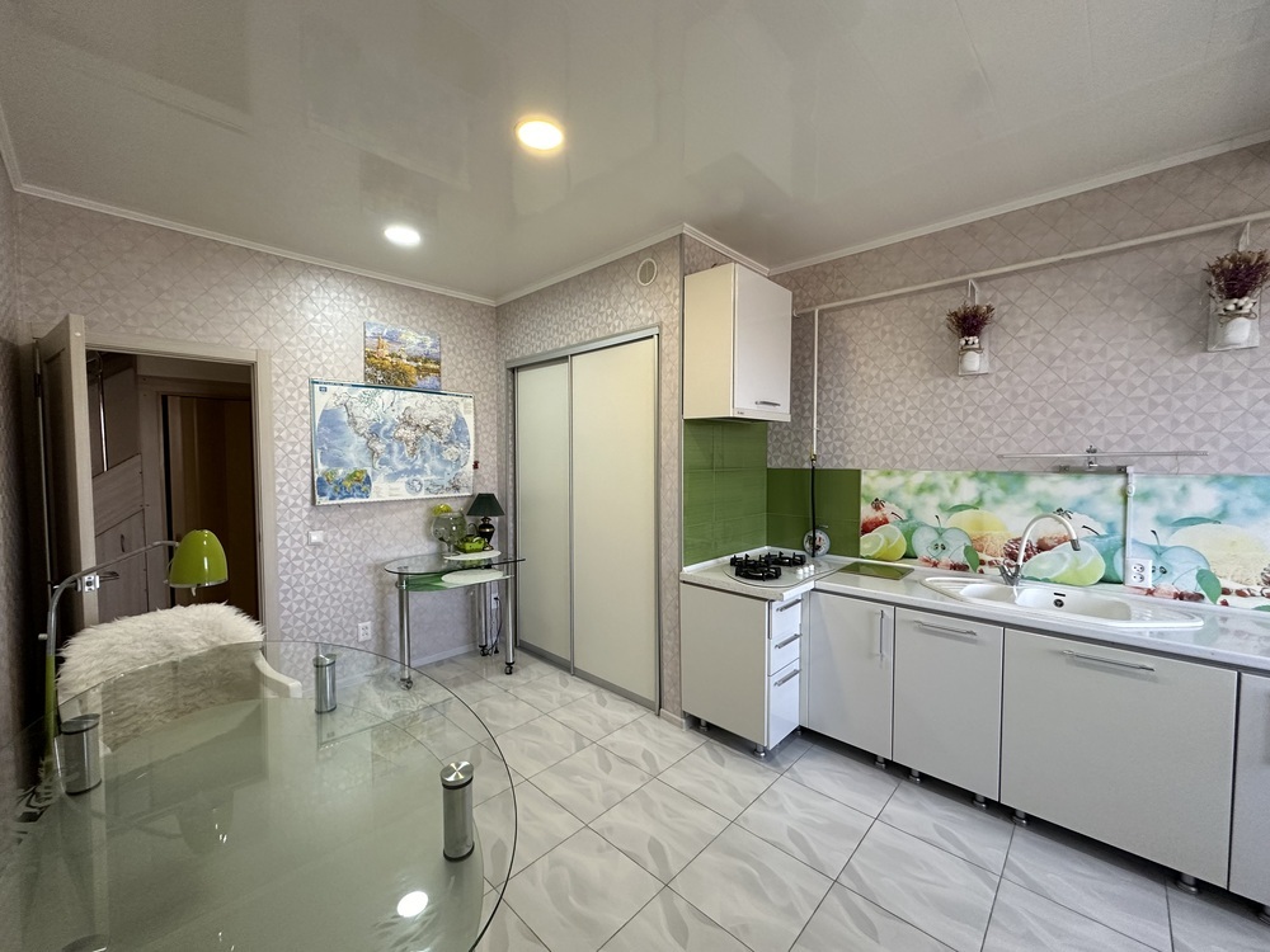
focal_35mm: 14
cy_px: 476
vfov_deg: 85.7
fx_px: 514
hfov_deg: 102.1
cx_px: 635
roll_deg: +0.4
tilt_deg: -2.3
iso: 200
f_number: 2.2
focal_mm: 2.22
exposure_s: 1/100
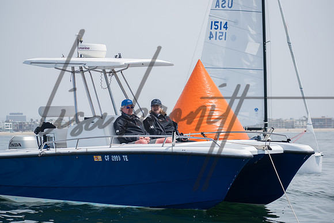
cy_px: 112
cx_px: 162
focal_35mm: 145
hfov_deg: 14.1
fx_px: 1346
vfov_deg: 9.5
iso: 100
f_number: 4.8
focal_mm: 92
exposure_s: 1/640
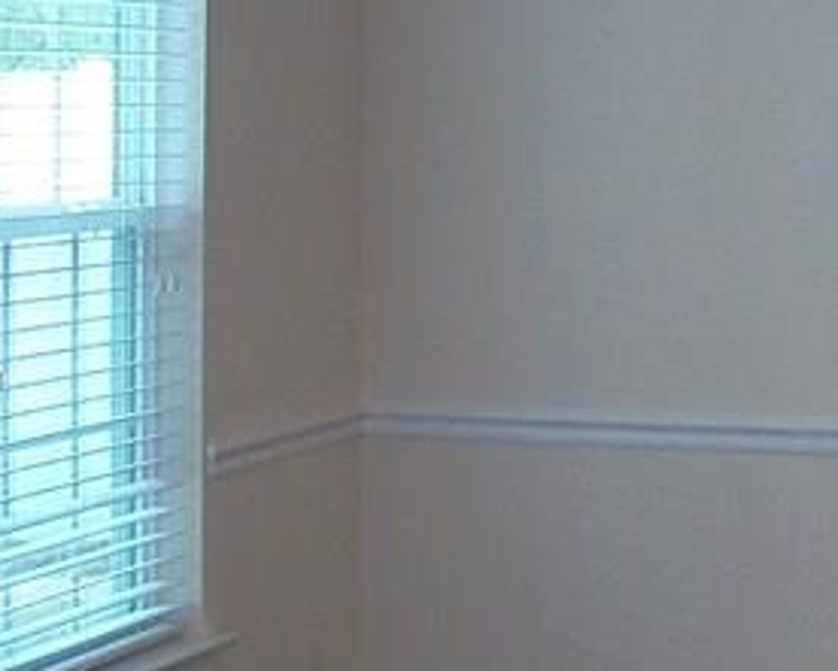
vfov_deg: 13.2
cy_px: 121
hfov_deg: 15.9
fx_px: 2878
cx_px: 1032
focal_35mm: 116
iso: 160
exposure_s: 1/30
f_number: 2.9
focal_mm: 5.7
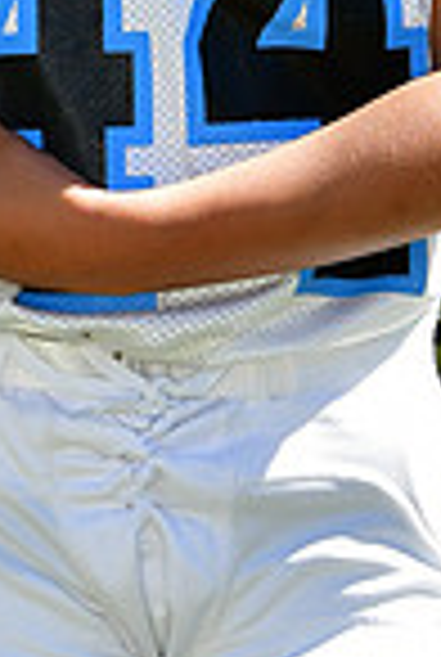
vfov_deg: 4.0
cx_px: 133
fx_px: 9363
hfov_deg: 2.7
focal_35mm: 512
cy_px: -490
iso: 400
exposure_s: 1/800
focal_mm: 86
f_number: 6.3
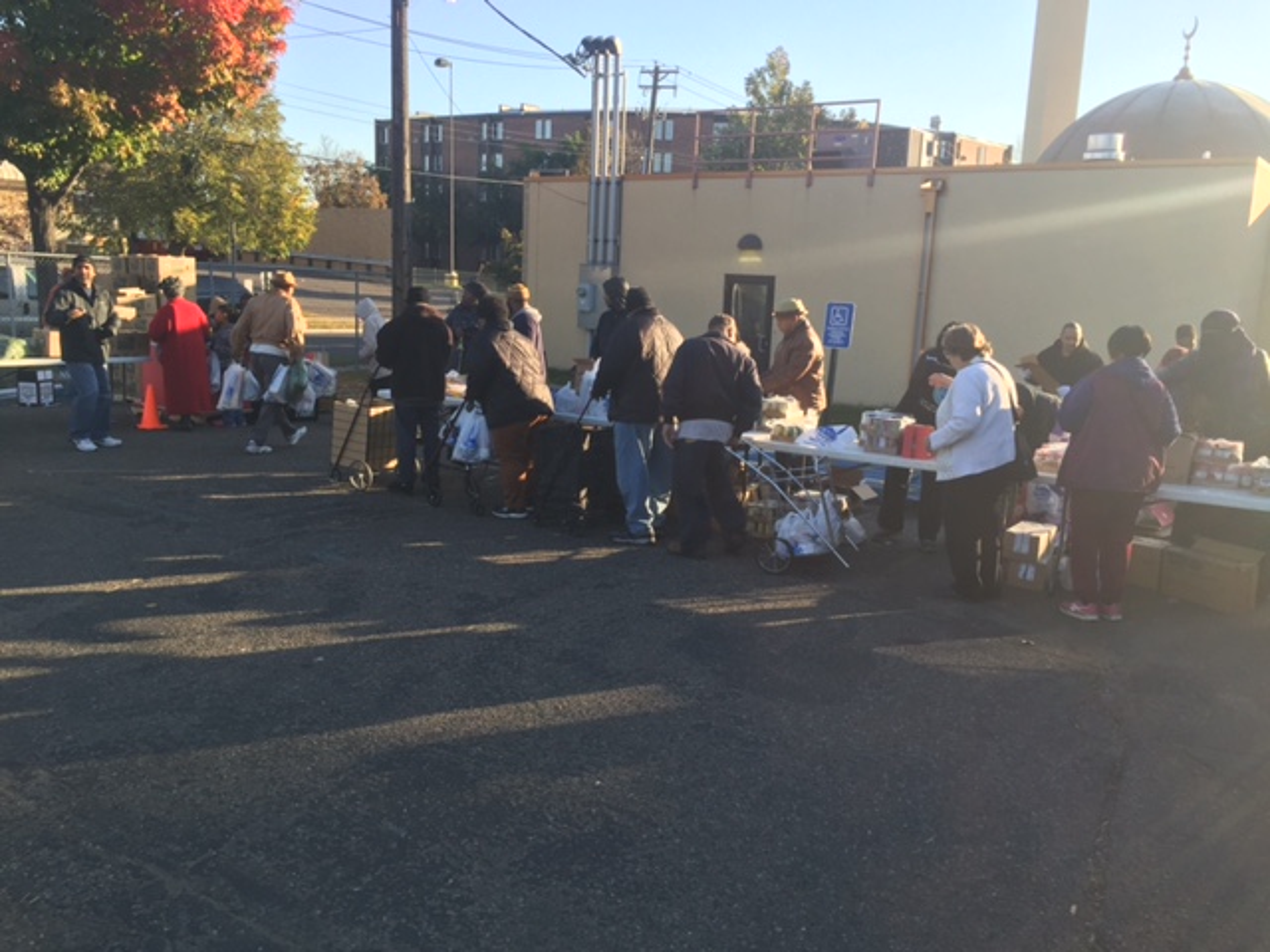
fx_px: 1064
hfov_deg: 61.7
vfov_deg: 48.2
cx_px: 635
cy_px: 476
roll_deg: -2.9
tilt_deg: -10.7
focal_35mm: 29
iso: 32
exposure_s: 1/476
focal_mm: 4.15
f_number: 2.2
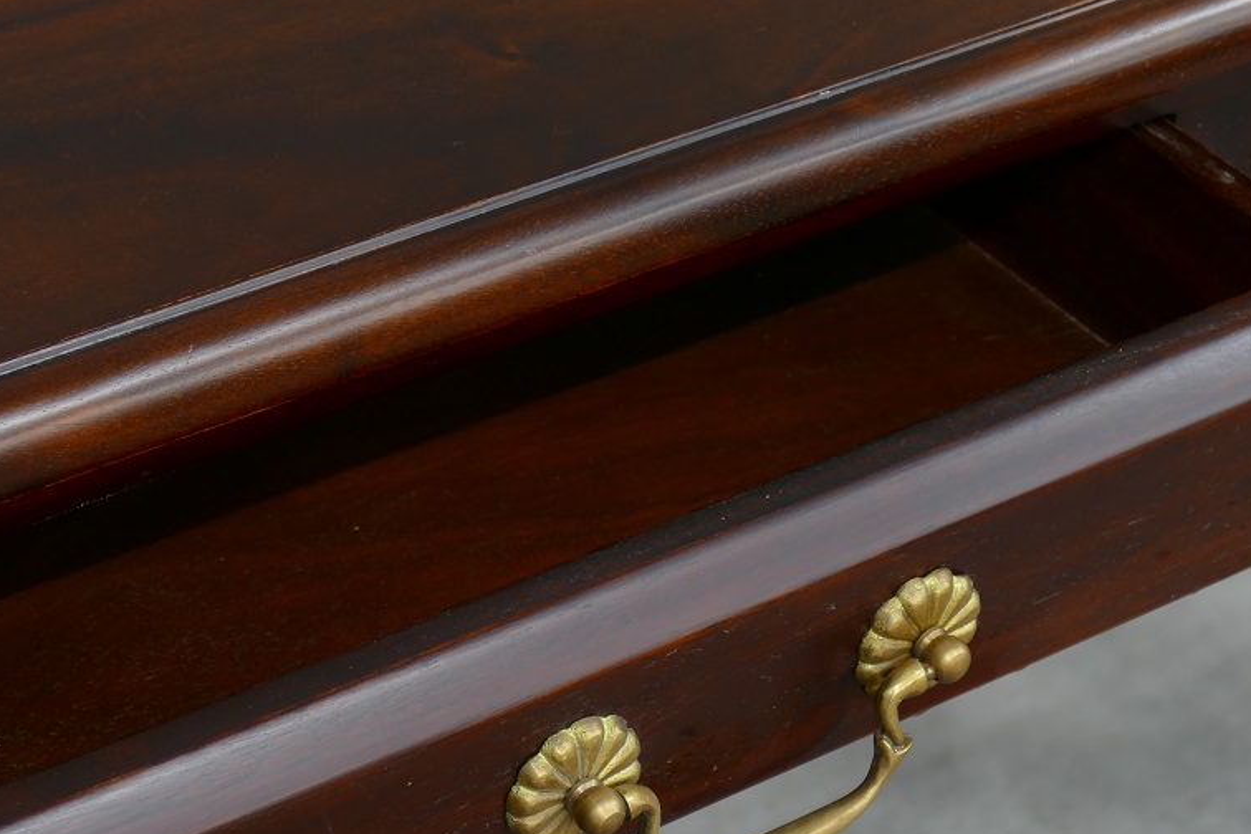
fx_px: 4135
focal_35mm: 119
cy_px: 642
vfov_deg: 11.5
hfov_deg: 17.2
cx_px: 453
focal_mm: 27.23
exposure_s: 1/3.2
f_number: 3.7
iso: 125
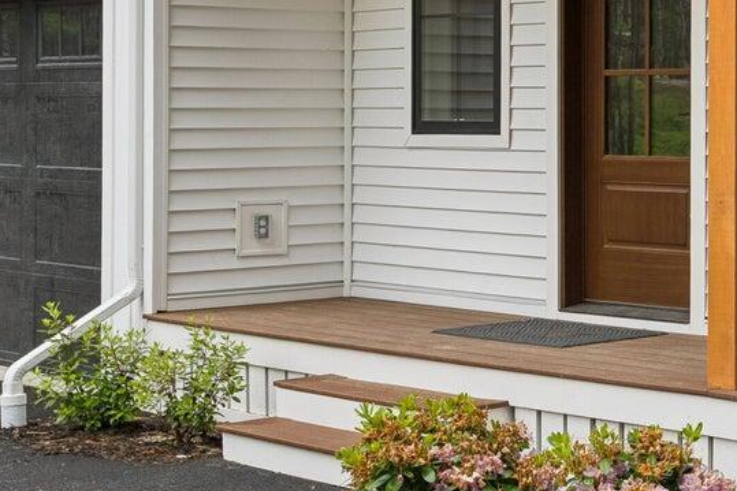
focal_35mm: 95
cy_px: 88
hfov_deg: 19.7
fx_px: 1953
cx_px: 952
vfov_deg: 14.2
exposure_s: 1/160
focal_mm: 33.5
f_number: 7.1
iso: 320
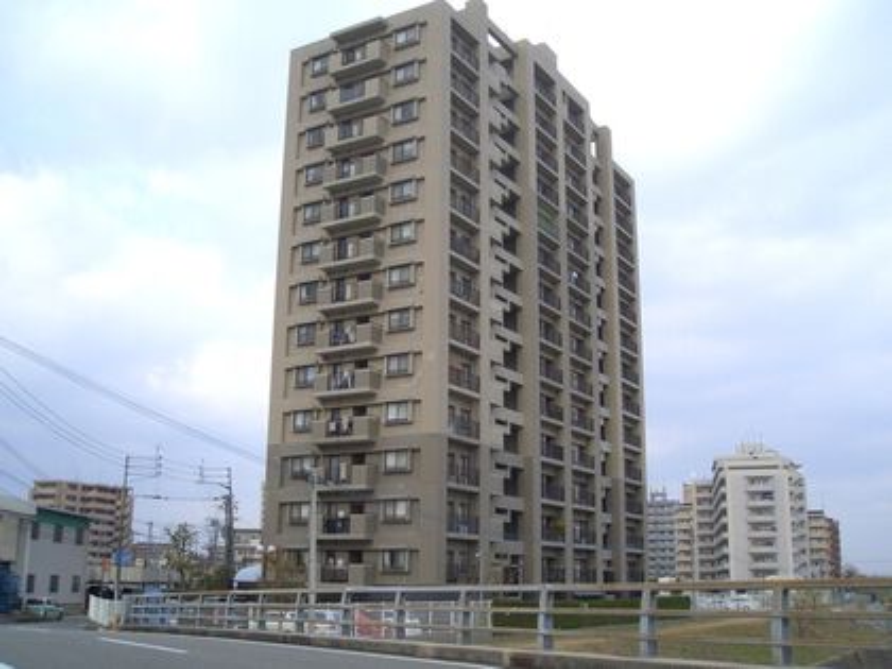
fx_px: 928
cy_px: 334
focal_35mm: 36
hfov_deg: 51.4
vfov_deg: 39.7
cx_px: 446
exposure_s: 1/320
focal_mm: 4.8
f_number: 4
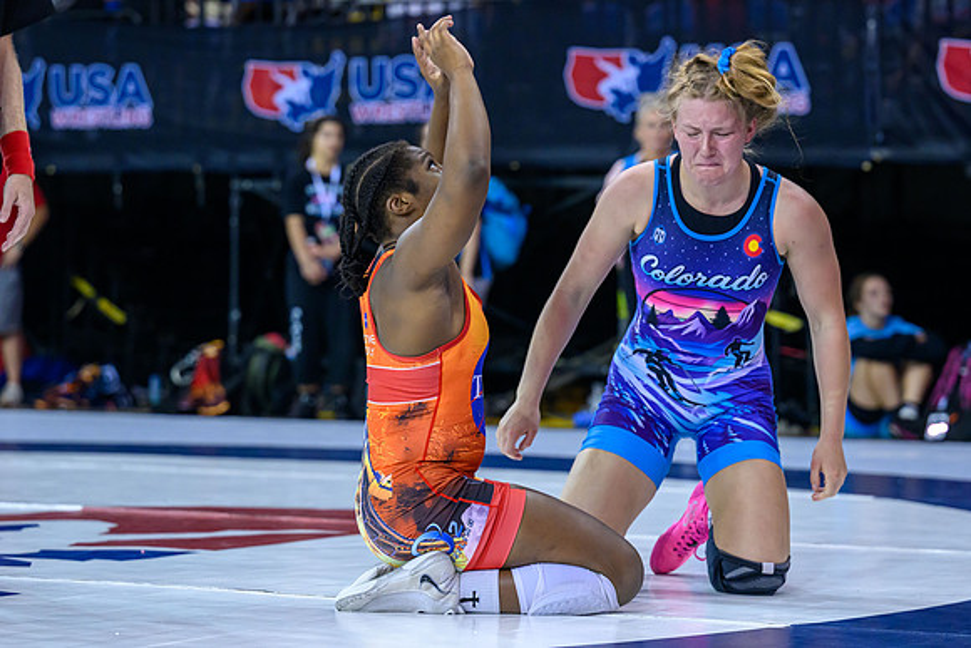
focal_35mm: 114
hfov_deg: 17.9
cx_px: 490
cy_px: 286
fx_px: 3081
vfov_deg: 12.0
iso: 3200
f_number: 3.5
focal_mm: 99
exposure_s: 1/800
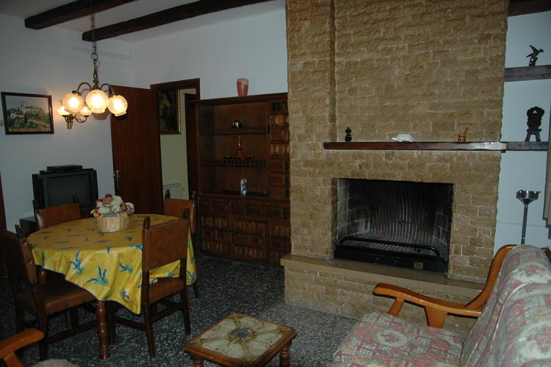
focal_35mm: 24
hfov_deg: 73.8
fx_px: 367
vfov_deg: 53.1
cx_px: 276
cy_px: 184
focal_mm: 16
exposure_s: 1/60
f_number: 3.5
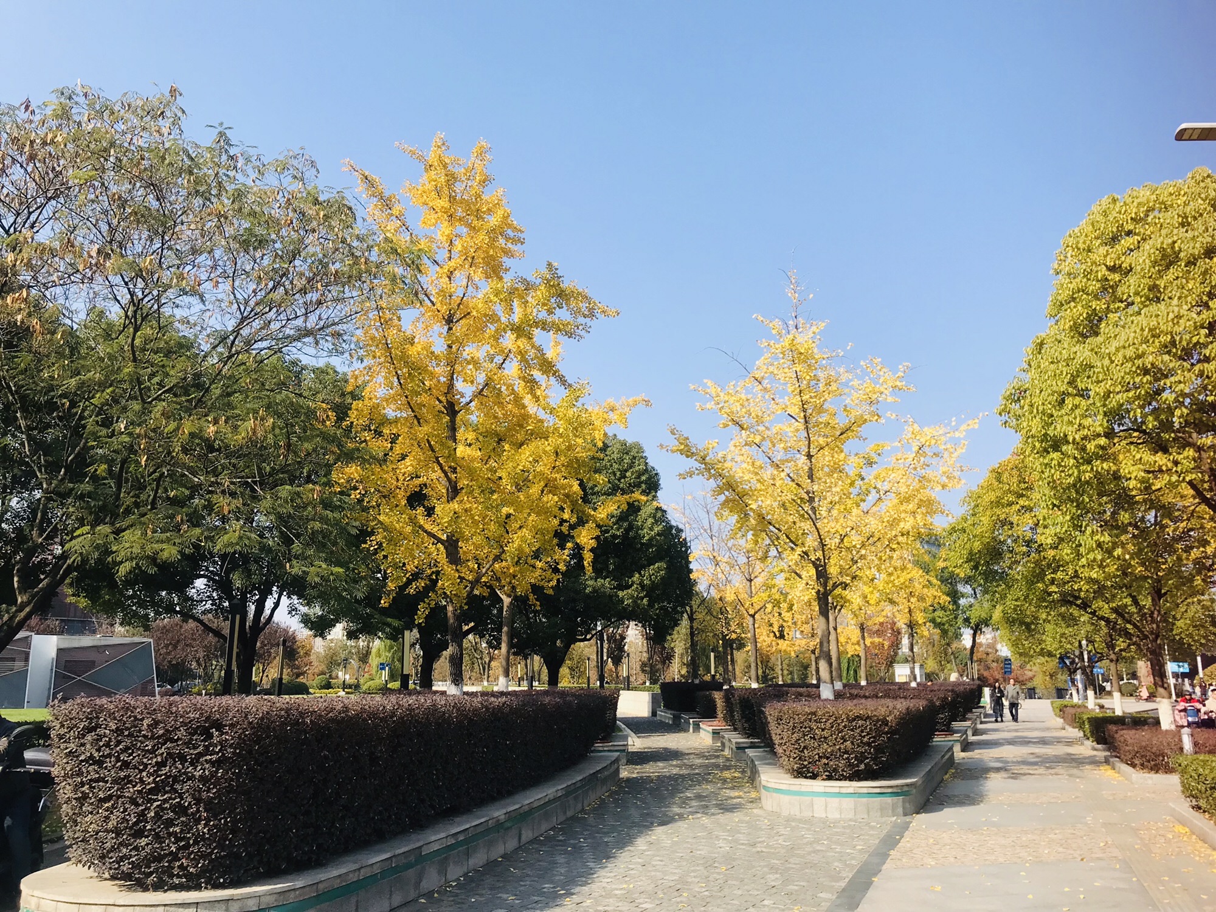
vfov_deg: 49.7
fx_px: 984
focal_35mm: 28
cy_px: 456
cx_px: 608
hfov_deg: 63.4
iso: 20
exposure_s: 1/1597
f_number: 1.8
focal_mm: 3.99
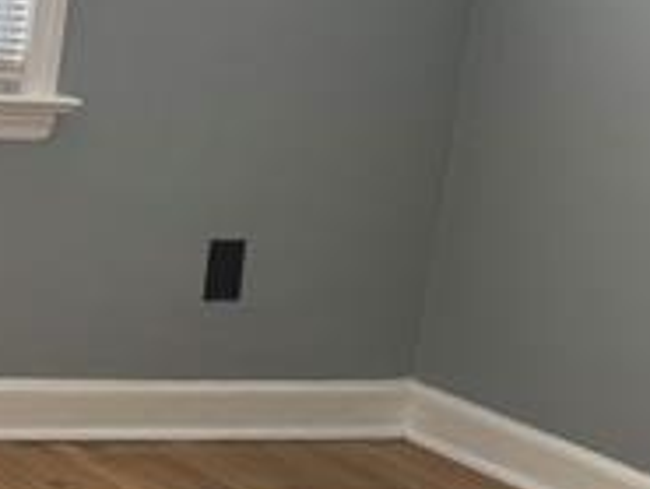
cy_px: 204
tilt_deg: -11.8
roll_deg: -4.6
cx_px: -699
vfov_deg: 11.2
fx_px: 2499
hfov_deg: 12.7
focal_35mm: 133
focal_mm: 6.76
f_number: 1.78
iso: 80
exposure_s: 1/162
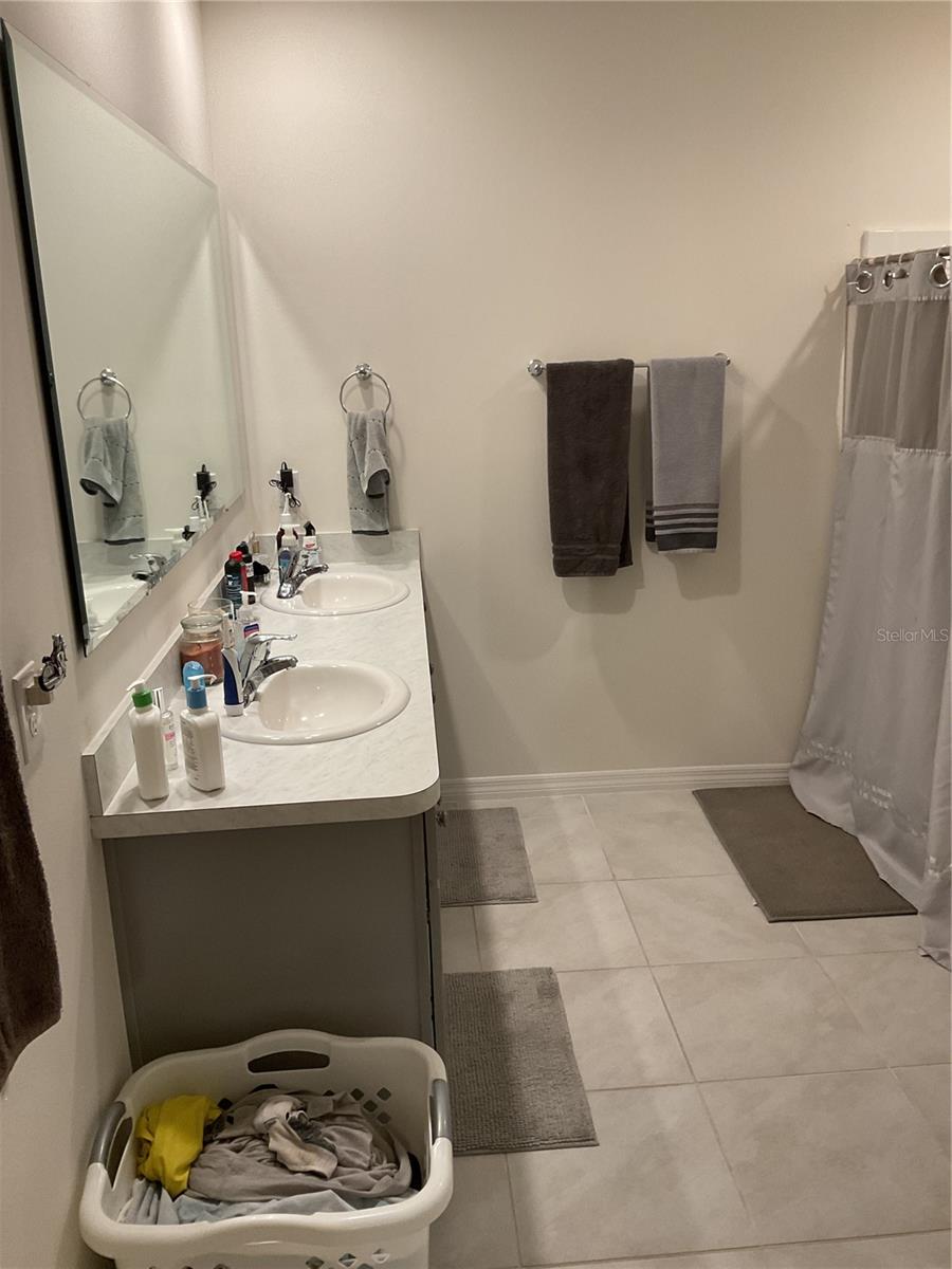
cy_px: 634
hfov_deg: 48.2
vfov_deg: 61.7
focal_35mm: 29
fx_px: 1063
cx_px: 476
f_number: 1.8
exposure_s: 1/60
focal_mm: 3
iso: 64
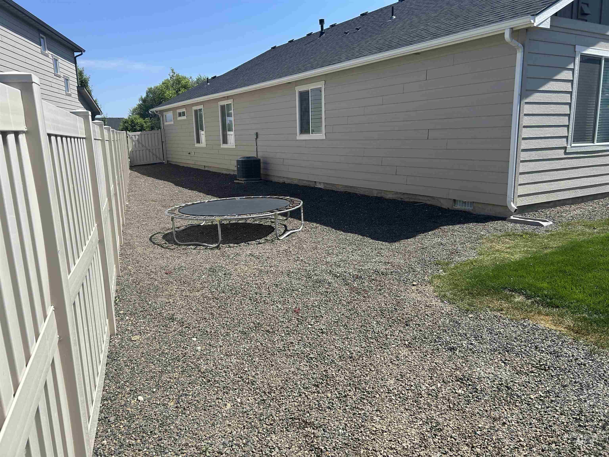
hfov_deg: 67.3
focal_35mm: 26
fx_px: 457
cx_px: 304
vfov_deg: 53.1
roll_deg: +2.4
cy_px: 228
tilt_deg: -10.8
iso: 50
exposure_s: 1/3968
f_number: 1.5
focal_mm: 5.7
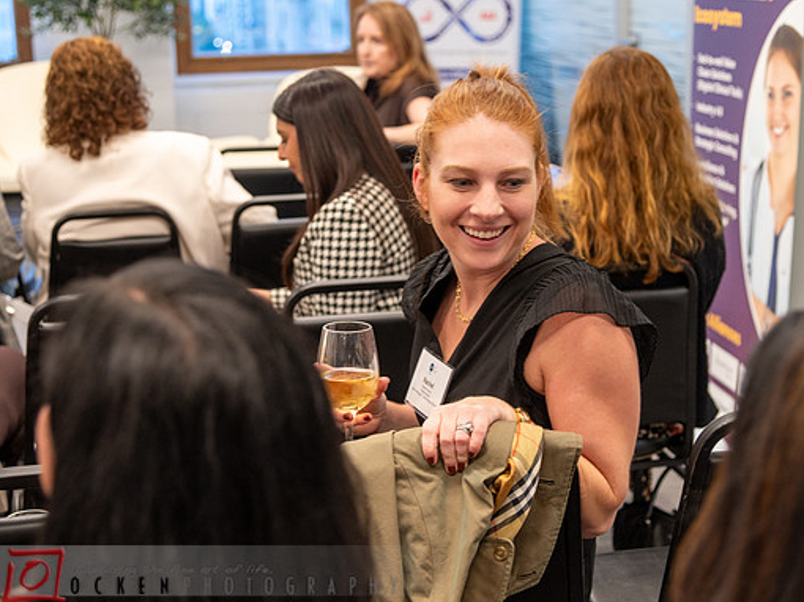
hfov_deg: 31.2
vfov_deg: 23.6
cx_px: 423
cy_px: 314
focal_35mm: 62
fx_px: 1439
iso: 1600
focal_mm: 52
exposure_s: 1/100
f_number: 4
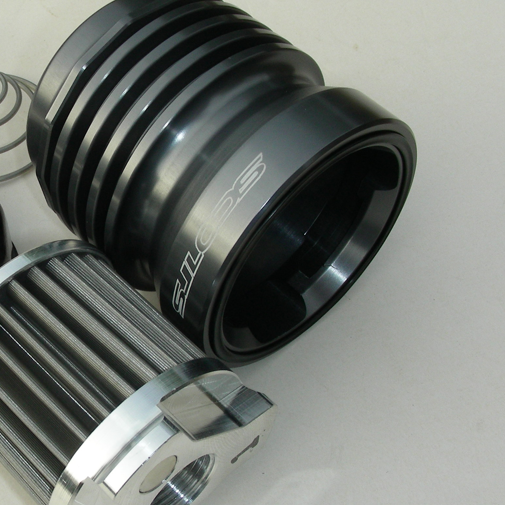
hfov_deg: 27.3
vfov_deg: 28.1
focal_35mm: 61
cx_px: 69
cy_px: 271
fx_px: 1007
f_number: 6.8
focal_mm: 6.3
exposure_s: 1/122
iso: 50
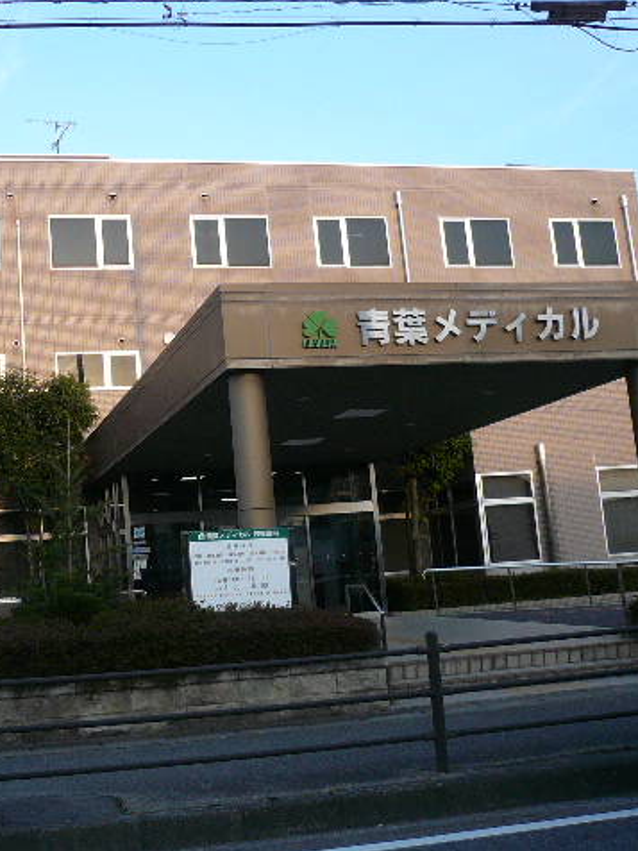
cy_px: 426
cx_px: 130
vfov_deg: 43.9
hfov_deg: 32.7
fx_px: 1057
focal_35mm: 43
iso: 100
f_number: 2.8
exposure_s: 1/250
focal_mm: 4.6
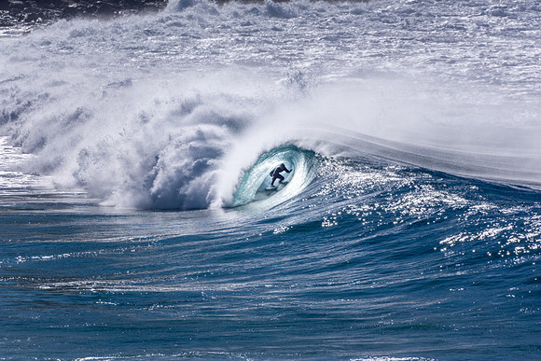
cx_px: 270
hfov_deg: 2.7
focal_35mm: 750
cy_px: 180
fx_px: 11273
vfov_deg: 1.8
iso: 280
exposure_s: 1/2000
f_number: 5.6
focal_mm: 500
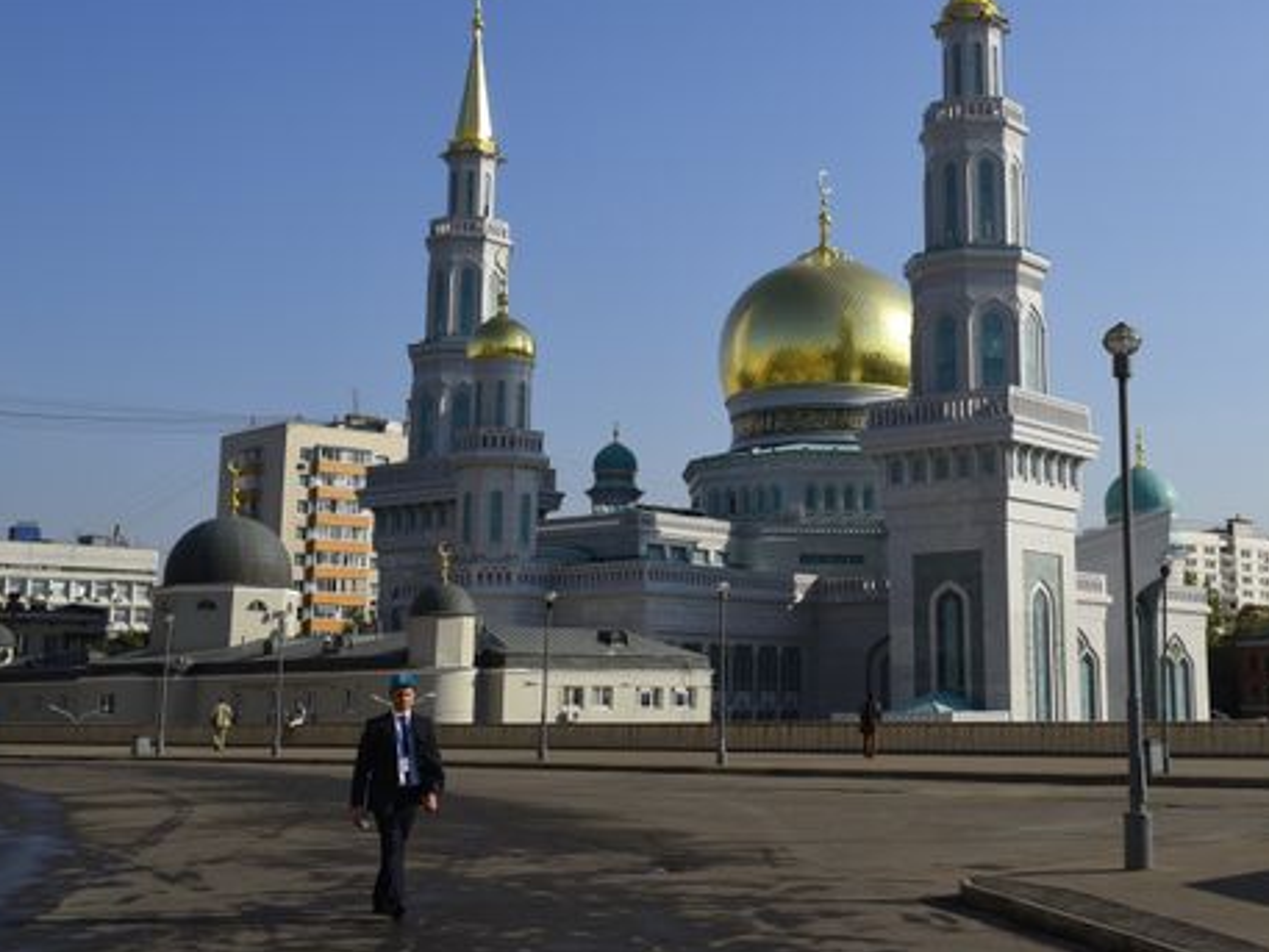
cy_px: 361
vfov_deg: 30.8
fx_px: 1723
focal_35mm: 47
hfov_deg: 39.9
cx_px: 855
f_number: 5.6
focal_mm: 32
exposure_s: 1/1600
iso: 200
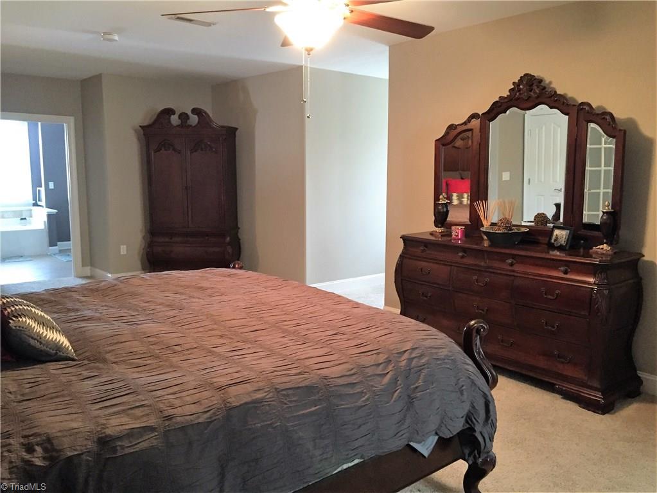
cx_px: 328
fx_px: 550
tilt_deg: -8.1
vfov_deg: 48.2
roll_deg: -0.8
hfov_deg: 61.7
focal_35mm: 29
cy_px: 246
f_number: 2.2
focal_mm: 4.15
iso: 250
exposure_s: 1/17
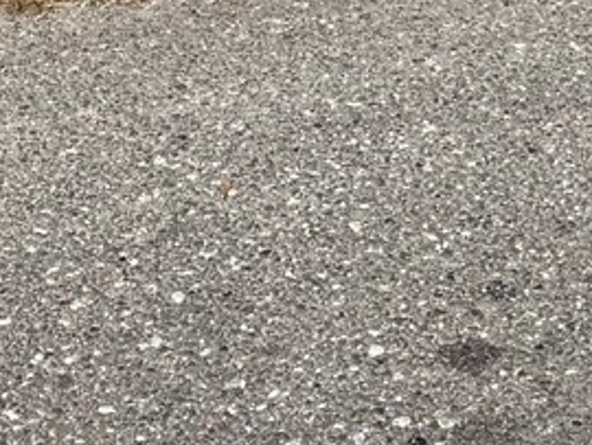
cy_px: -796
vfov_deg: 8.9
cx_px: 366
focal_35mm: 142
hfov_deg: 13.9
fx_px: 2431
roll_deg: +1.5
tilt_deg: -10.0
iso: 80
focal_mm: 6.76
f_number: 1.78
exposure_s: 1/5319
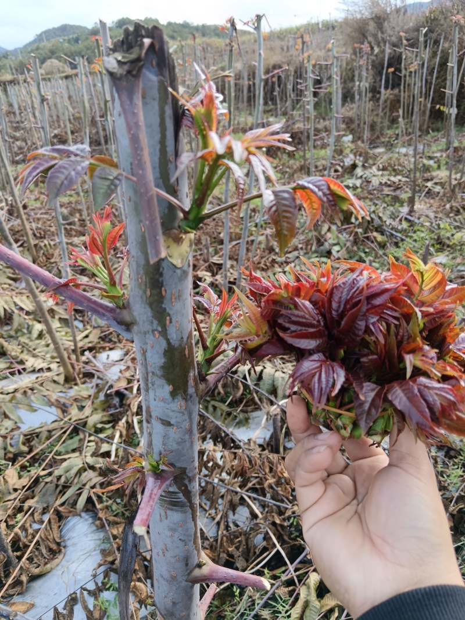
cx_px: 232
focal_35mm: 27
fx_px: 484
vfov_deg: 65.3
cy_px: 310
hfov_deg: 51.3
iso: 100
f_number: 1.9
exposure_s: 1/101
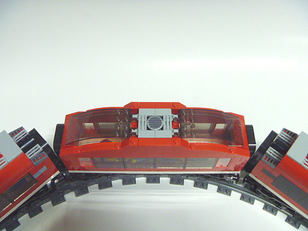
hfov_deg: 52.6
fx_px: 311
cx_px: 154
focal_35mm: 35
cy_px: 116
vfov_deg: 40.7
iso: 800
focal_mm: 6.3
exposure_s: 1/25
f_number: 3.5
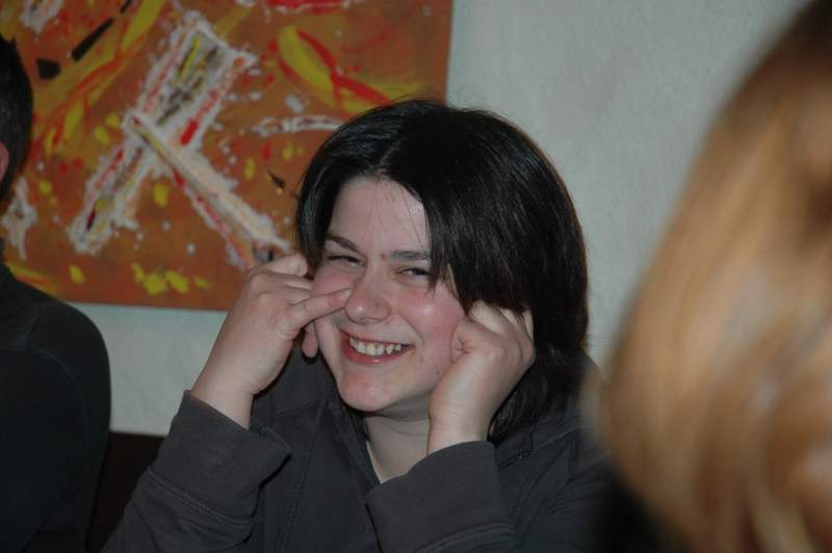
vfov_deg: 13.0
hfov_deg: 19.5
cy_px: 276
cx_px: 416
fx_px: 2425
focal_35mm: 105
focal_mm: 70
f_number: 4.5
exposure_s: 1/60
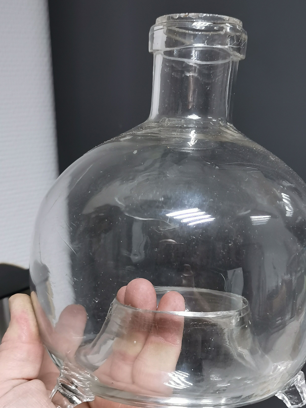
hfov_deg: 28.0
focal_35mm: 52
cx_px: 169
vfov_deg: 36.8
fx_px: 613
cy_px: 210
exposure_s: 1/50
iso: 125
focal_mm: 5.58
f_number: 1.8
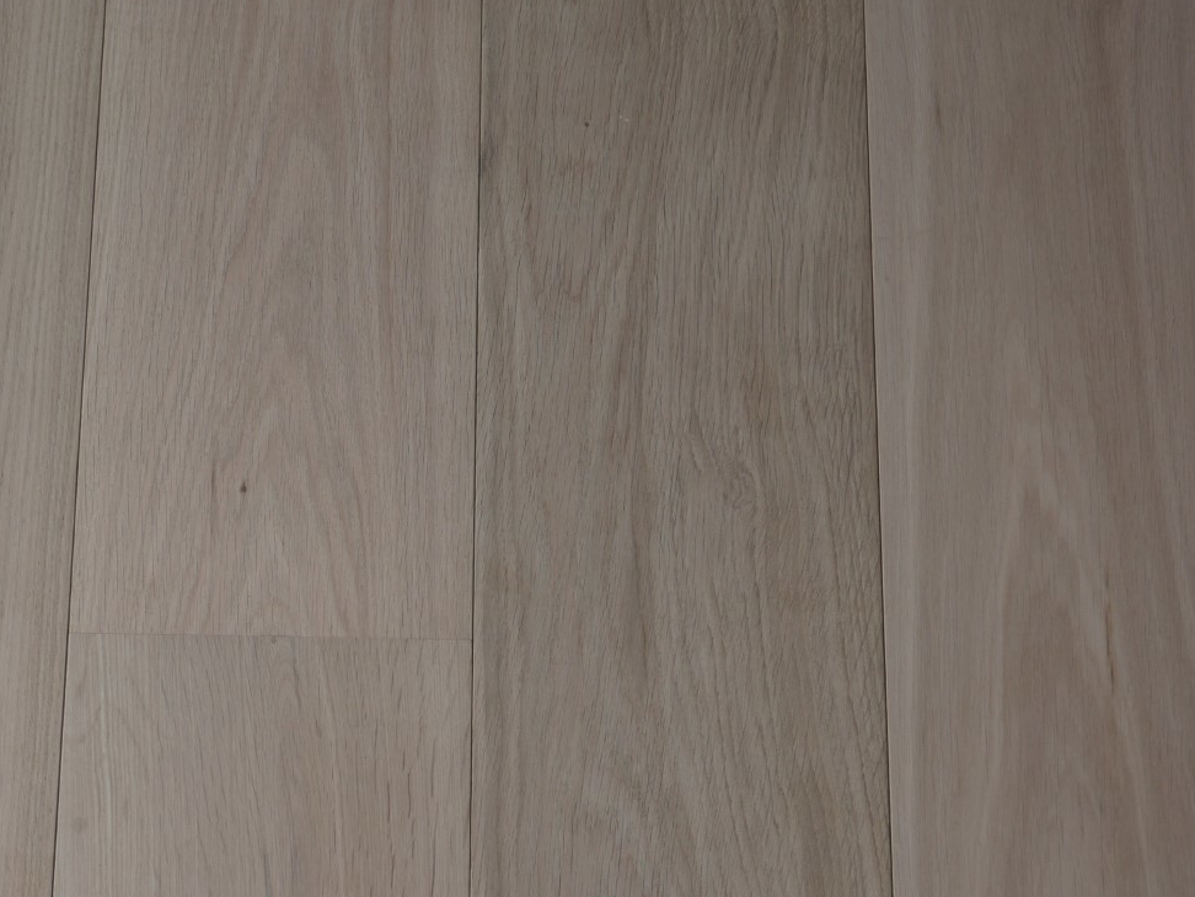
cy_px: 515
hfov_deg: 27.1
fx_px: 2452
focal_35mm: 71
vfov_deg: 20.7
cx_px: 339
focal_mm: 24
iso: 200
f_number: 5.6
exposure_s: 1/125
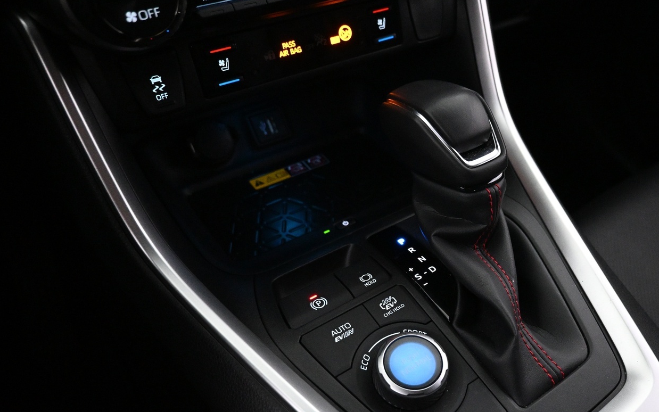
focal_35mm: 32
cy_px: 247
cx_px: 422
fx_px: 575
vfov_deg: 39.3
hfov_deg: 58.7
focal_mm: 16
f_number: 3.5
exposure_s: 1/80
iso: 4000
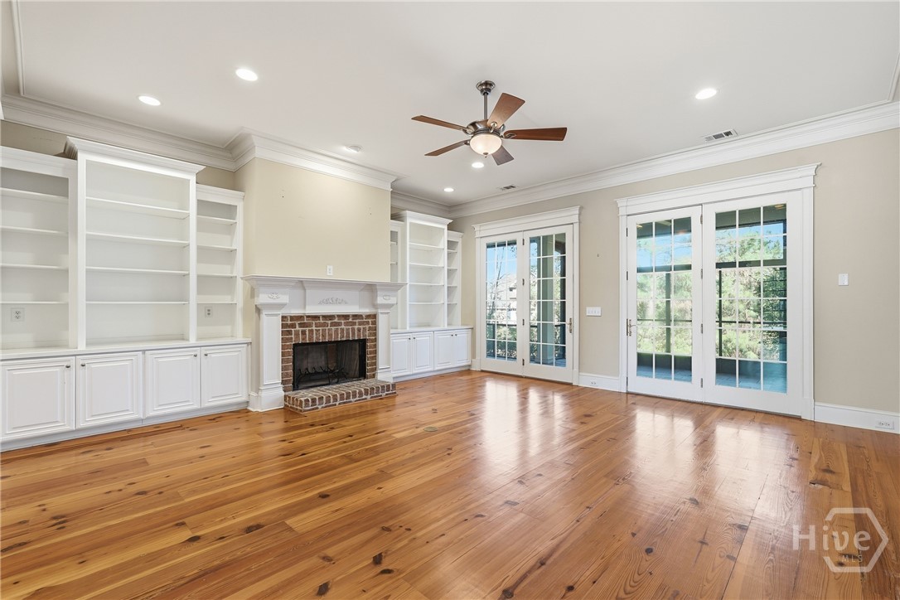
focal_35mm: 16
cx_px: 450
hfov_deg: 96.7
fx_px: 400
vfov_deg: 73.7
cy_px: 300
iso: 320
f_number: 9
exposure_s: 1/125
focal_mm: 16
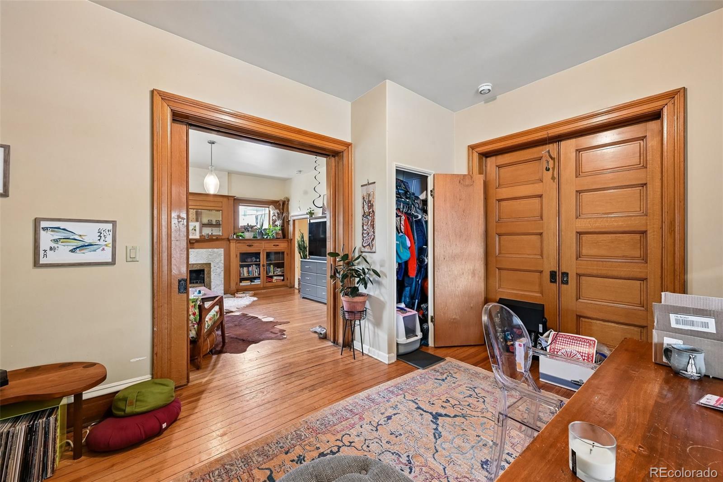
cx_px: 362
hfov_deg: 104.3
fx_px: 281
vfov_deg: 81.2
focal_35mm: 14
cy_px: 241
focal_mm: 14
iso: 400
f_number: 10
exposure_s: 1/3.33
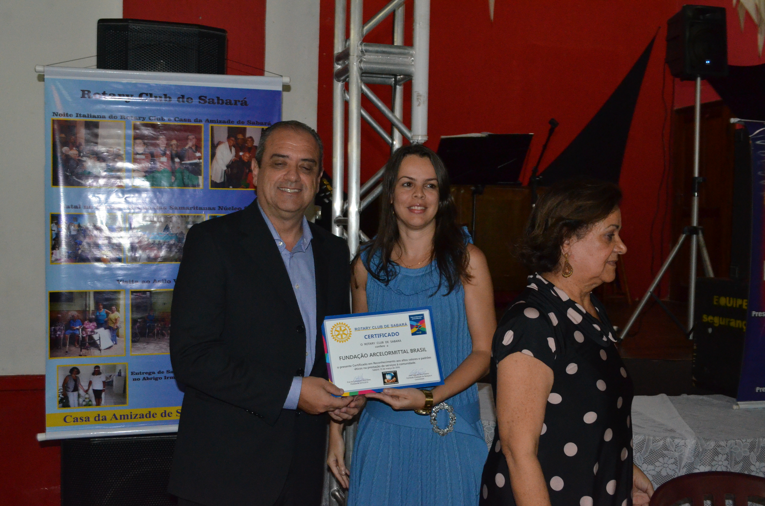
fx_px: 827
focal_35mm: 39
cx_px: 382
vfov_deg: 34.1
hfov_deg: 49.6
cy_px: 253
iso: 3200
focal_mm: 26
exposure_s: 1/60
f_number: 7.1
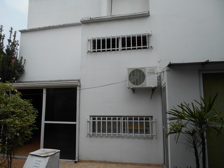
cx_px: 112
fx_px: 168
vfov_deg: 53.1
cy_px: 84
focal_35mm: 26
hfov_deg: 67.3
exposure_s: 1/800
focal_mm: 4.6
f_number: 3.2
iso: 80
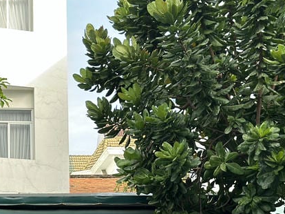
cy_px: 254
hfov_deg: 16.7
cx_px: 6
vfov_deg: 12.5
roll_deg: +0.8
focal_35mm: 116
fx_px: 954
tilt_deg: +5.3
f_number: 1.78
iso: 64
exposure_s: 1/433
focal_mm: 6.86
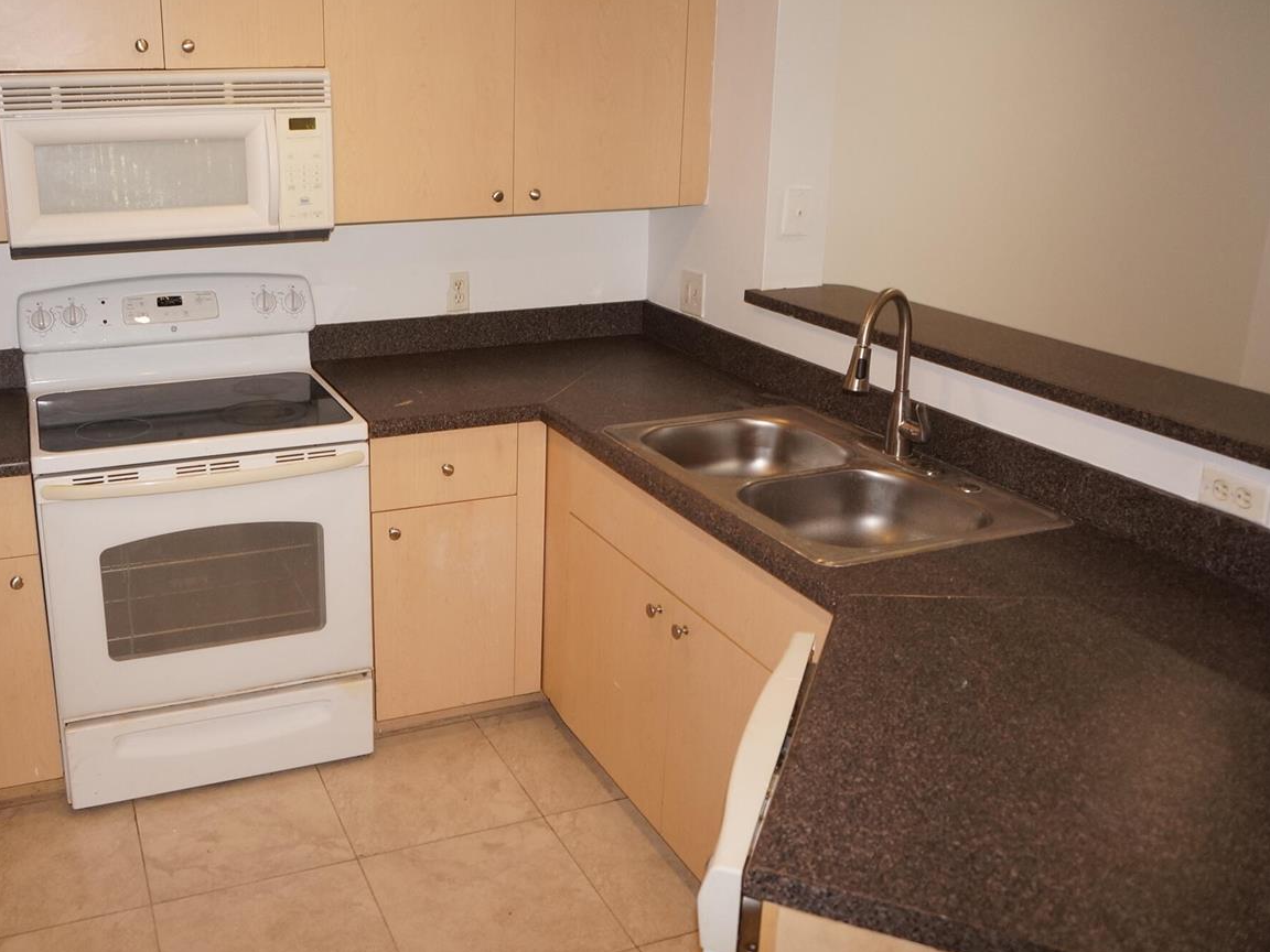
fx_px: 1174
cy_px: 396
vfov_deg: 44.0
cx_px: 419
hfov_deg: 55.6
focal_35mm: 32
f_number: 4
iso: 400
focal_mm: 16
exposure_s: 1/60
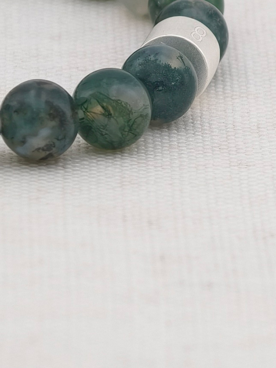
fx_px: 904
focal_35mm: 85
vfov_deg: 23.0
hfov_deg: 17.4
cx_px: 138
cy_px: 184
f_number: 16
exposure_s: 1/189
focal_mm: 22.48
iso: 50
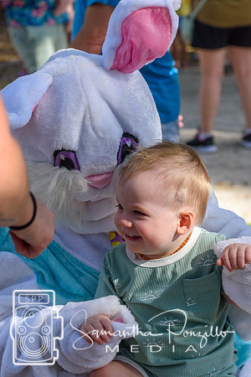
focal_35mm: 117
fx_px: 1224
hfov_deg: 11.7
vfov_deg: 17.5
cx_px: 126
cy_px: 188
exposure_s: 1/500
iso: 320
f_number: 5.6
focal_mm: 78
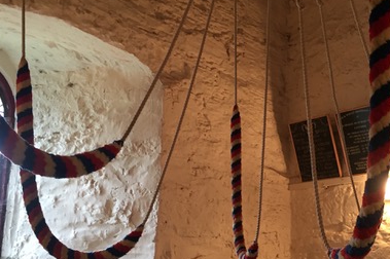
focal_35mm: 51
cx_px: 280
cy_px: 149
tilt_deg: +11.6
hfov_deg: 38.2
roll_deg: -0.8
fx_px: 552
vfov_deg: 26.4
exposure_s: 1/33
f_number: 2.2
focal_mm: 4.15
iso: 100
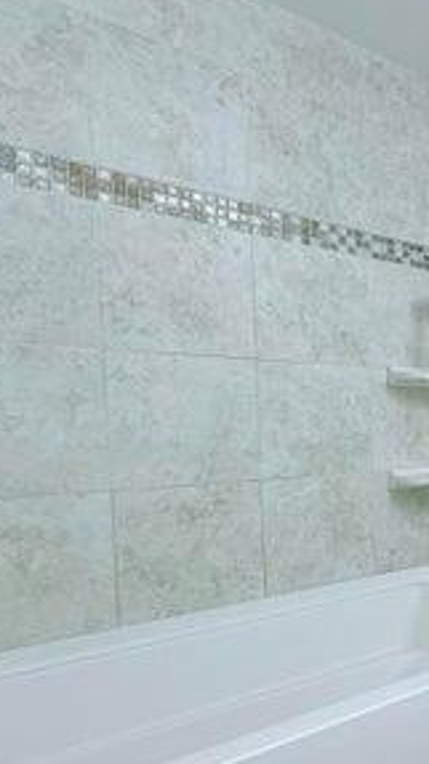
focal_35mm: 34
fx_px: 689
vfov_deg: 57.4
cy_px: 474
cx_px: 685
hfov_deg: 24.5
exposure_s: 1/120
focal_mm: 2.22
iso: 160
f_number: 2.2
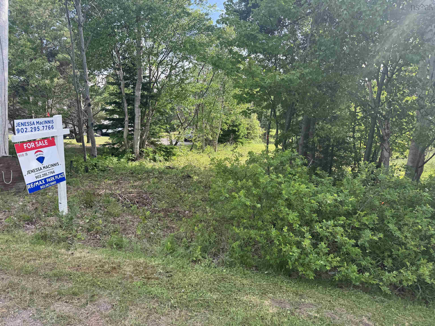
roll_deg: -3.4
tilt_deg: -10.5
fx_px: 302
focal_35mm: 24
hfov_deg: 71.6
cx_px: 218
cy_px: 163
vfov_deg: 56.8
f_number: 1.78
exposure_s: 1/888
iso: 80
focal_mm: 6.76
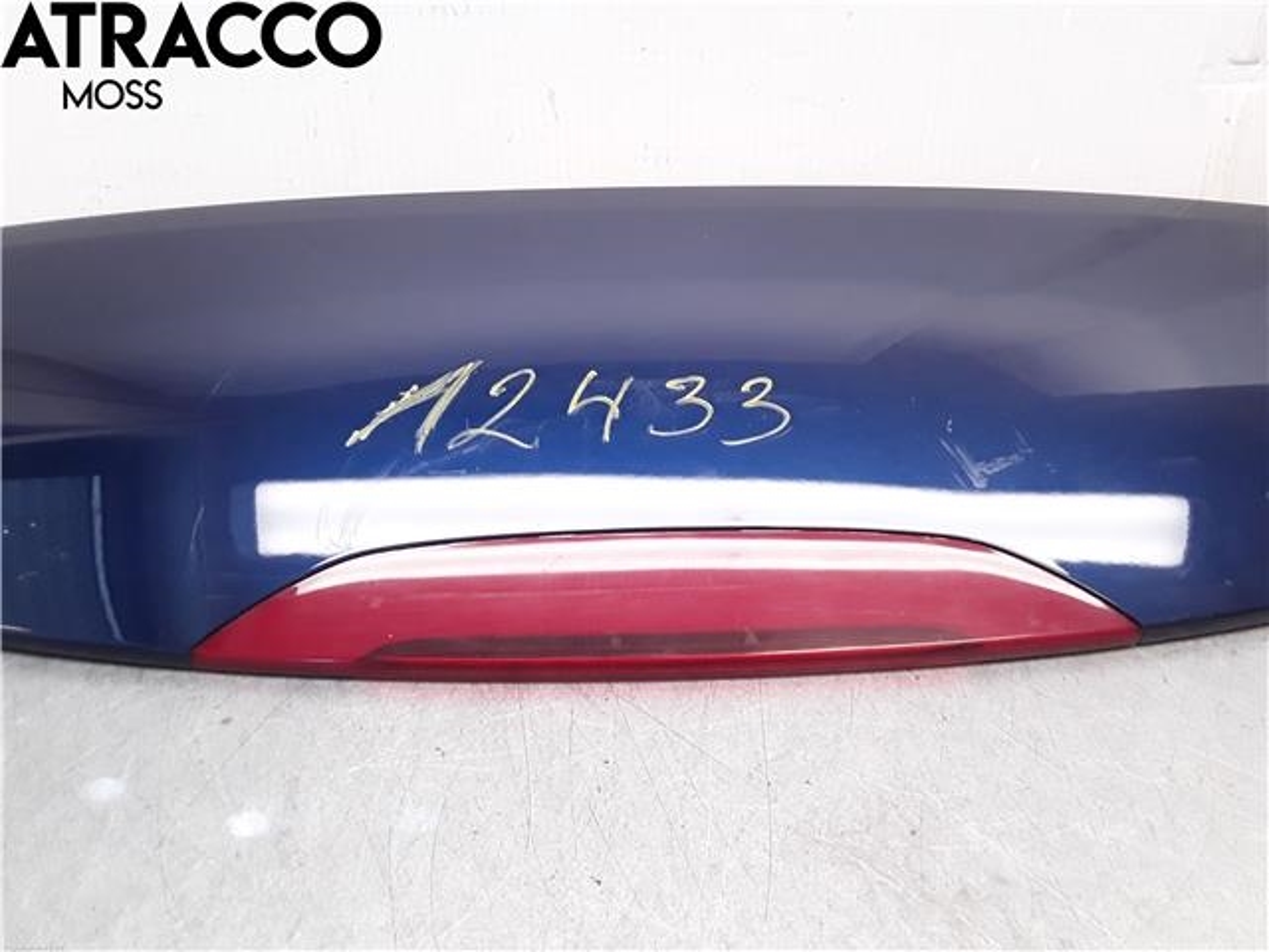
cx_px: 634
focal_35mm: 28
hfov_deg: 63.4
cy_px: 476
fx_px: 1026
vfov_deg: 49.7
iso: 100
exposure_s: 1/100
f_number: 1.9
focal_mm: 2.91
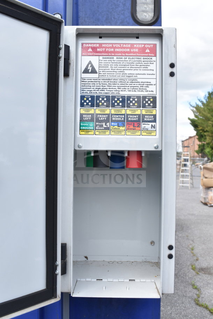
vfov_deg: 57.2
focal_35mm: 33
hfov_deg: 40.0
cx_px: 106
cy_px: 160
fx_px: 293
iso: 200
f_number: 7.1
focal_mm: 22
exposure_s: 1/200
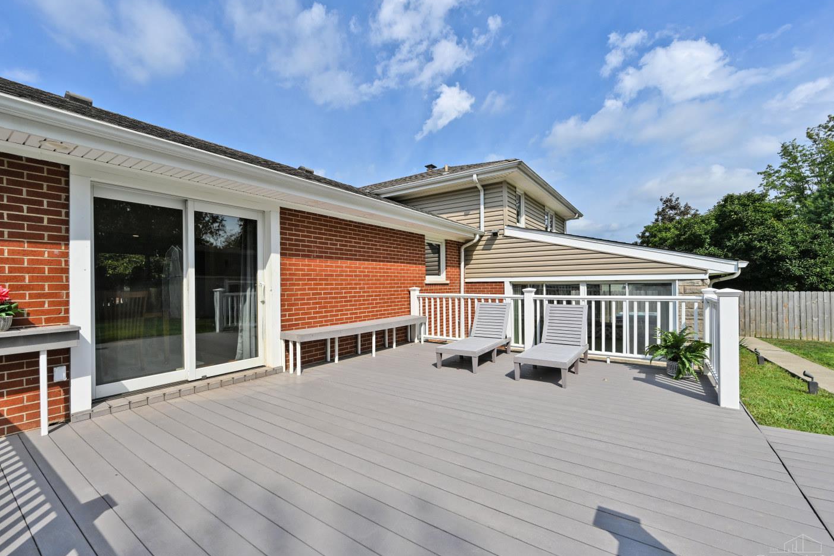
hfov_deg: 100.3
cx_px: 399
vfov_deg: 77.3
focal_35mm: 15
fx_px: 347
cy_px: 284
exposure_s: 1/500
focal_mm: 14
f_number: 8
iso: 100
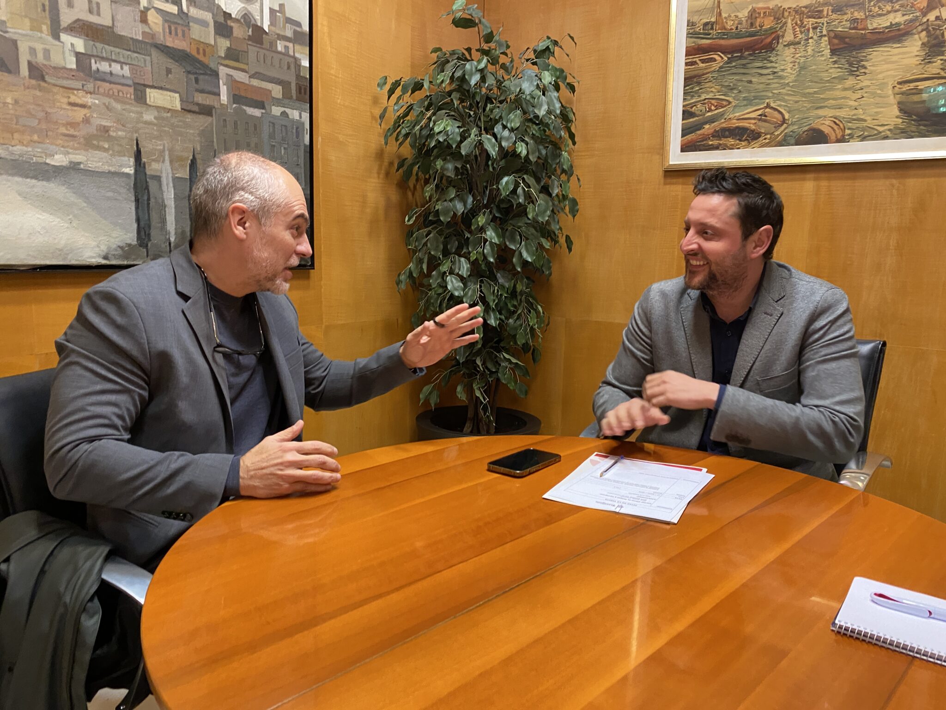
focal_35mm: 26
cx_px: 473
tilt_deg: -7.9
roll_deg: -0.3
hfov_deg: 67.3
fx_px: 711
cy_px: 355
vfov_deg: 53.1
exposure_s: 1/50
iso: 250
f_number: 1.8
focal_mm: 4.25
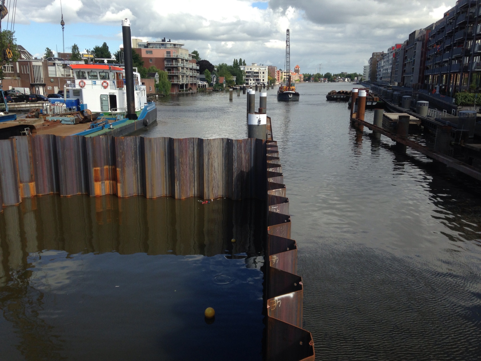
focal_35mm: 33
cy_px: 180
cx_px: 240
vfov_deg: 42.9
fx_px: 459
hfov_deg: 55.4
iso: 50
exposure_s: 1/919
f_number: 2.4
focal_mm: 4.13
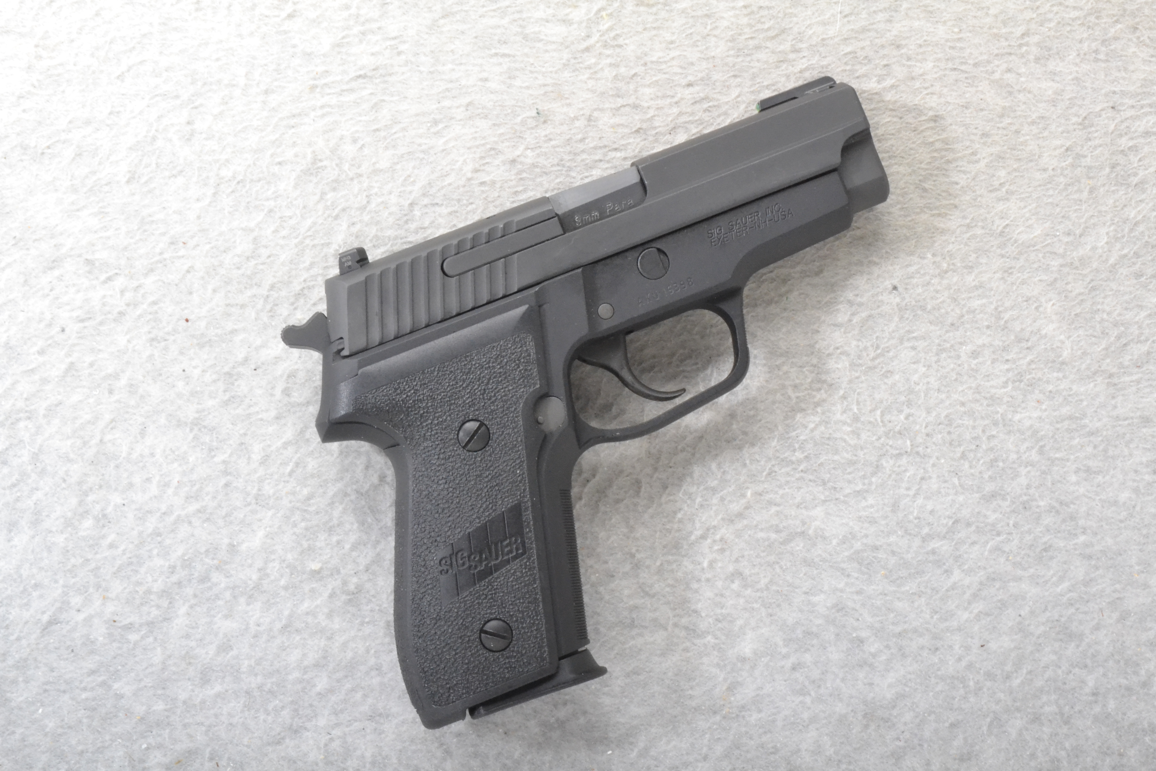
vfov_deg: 21.6
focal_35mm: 63
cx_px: 578
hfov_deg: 31.9
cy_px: 386
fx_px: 2023
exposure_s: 1/160
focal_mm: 42
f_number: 20
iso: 3200
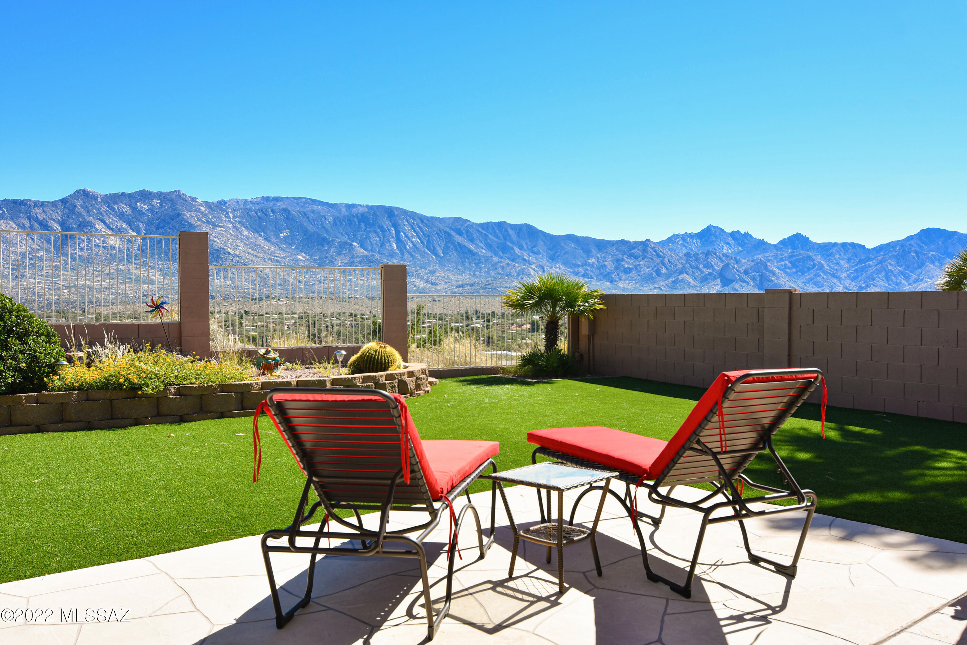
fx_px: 806
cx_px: 484
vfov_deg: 43.6
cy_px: 322
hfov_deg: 61.9
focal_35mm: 30
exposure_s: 1/250
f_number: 9
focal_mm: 20
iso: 100
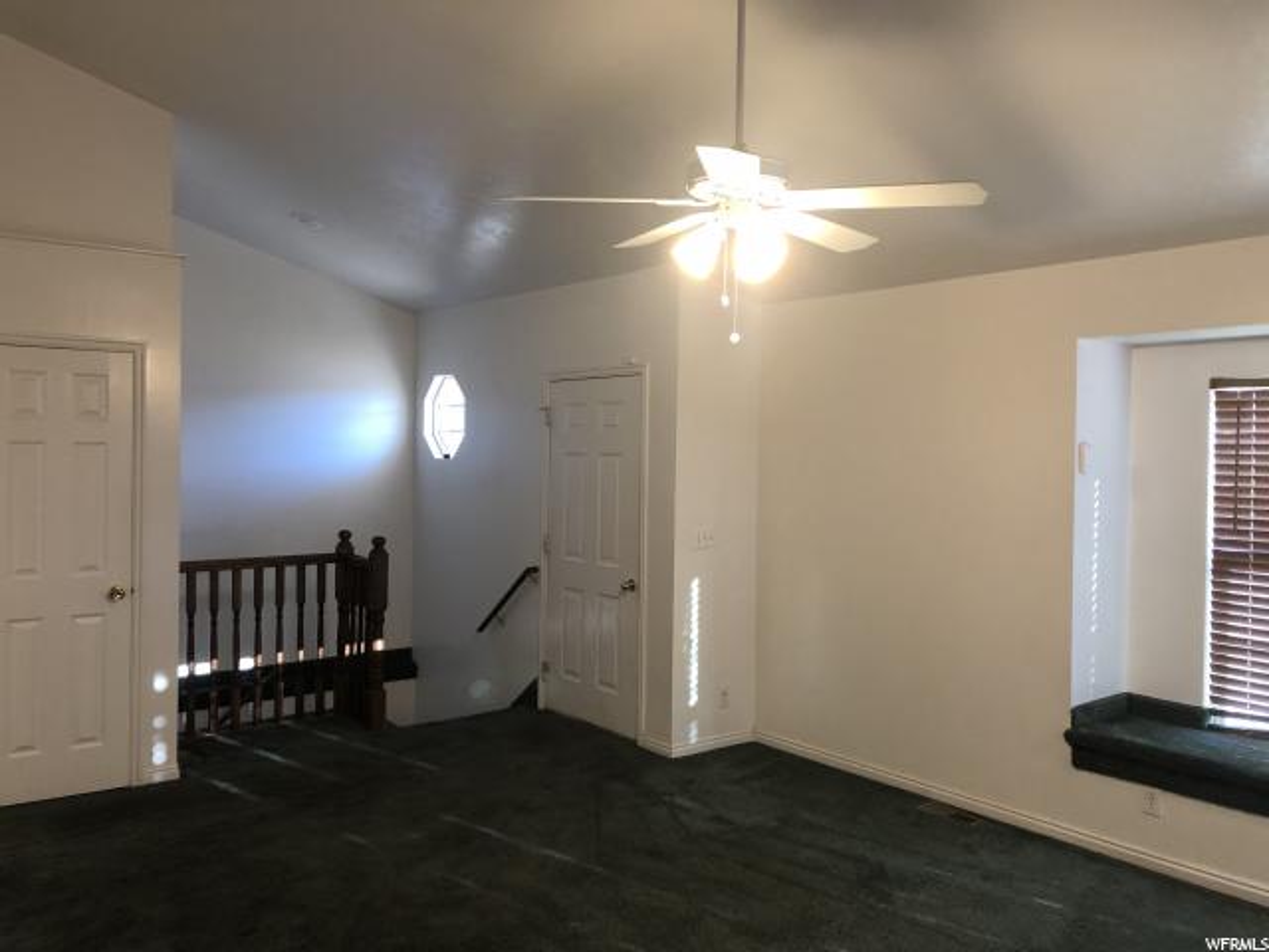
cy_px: 476
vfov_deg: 49.7
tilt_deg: -0.9
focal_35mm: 28
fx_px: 1026
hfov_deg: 63.4
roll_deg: +0.2
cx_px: 634
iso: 40
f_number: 1.8
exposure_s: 1/15
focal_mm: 3.99
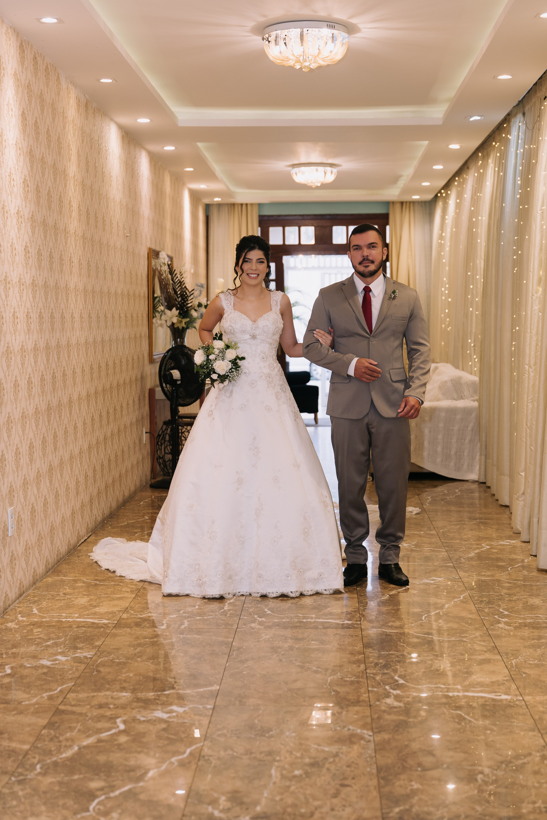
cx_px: 274
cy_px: 410
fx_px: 1253
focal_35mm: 55
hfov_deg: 24.6
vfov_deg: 36.2
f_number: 3.2
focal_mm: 53
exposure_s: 1/160
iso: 800
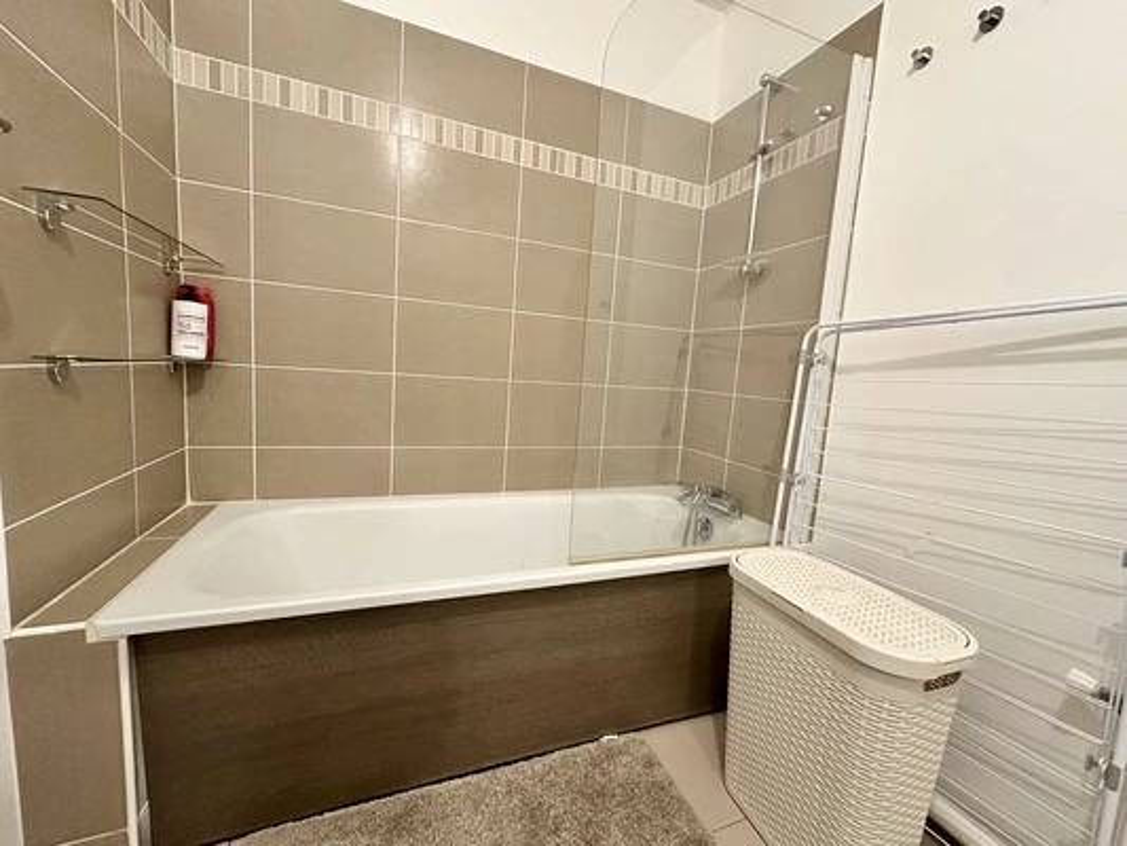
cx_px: 564
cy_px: 423
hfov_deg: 102.1
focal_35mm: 14
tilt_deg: -6.4
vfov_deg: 85.7
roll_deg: -3.6
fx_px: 456
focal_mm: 2.22
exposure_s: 1/50
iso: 640
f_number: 2.2
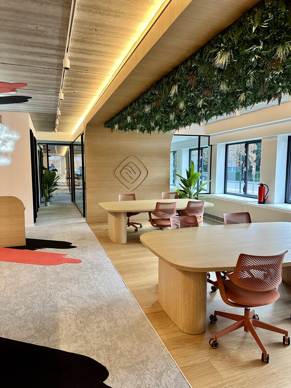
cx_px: 146
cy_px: 194
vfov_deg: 71.6
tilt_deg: -5.6
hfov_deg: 56.8
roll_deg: -0.3
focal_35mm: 24
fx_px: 269
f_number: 1.78
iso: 200
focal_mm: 6.86
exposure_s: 1/50
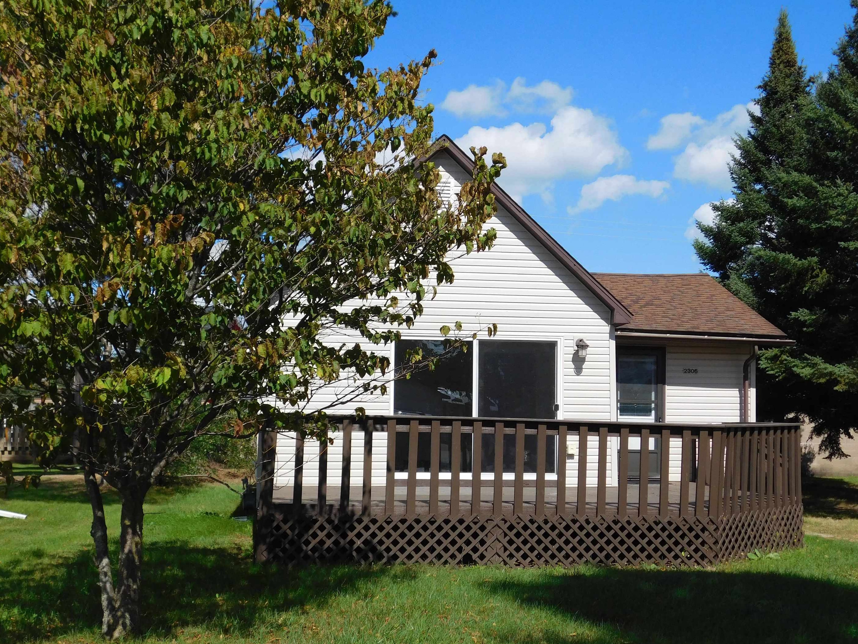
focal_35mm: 40
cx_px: 429
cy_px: 322
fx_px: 992
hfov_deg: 46.8
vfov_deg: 36.0
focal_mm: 7.1
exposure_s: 1/400
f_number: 7.2
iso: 125
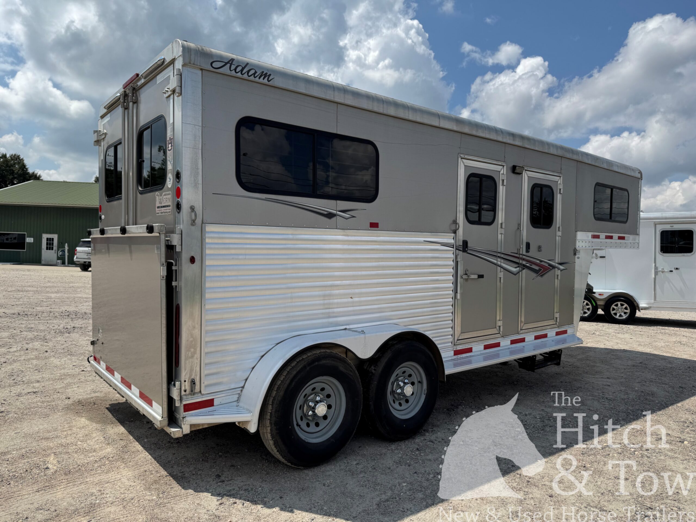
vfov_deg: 56.8
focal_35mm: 24
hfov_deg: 71.6
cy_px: 261
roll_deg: -2.8
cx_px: 348
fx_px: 483
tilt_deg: -2.5
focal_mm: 6.76
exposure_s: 1/7092
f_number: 1.78
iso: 80
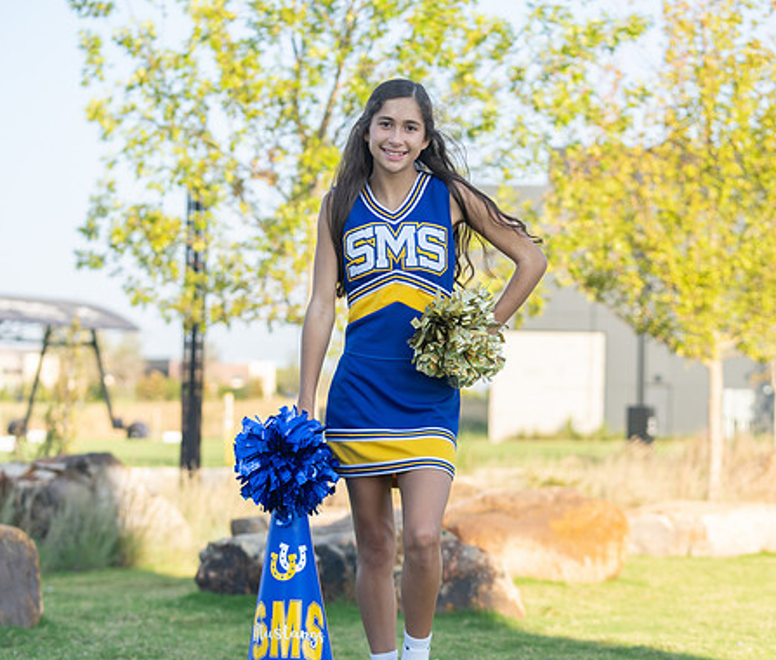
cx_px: 371
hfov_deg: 18.2
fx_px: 2424
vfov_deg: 15.5
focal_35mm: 103
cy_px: 412
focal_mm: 70
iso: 100
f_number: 3.2
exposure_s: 1/400
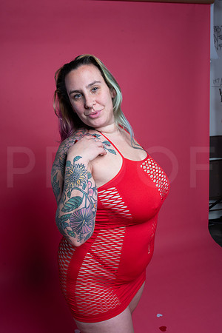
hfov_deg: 37.9
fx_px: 324
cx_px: 111
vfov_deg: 54.4
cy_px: 166
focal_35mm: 35
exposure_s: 1/160
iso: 250
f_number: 11
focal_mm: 35
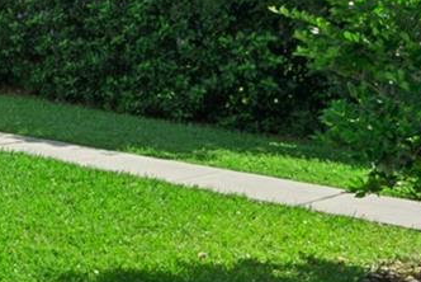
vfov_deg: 17.3
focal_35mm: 77
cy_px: -4
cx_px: -372
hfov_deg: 18.9
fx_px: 901
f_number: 8
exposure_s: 1/125
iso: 64
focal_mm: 16
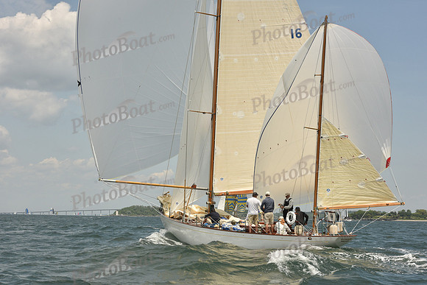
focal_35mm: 70
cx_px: 214
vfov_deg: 19.5
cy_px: 142
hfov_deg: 28.8
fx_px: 830
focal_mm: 70
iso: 400
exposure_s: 1/1250
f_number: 11
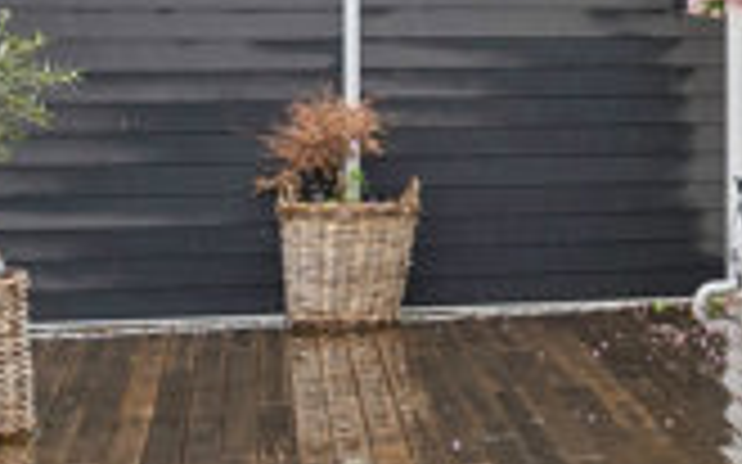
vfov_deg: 8.8
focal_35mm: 148
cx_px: 1695
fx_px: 2992
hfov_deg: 11.9
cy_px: 7
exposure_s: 1/100
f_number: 6.3
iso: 400
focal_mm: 30
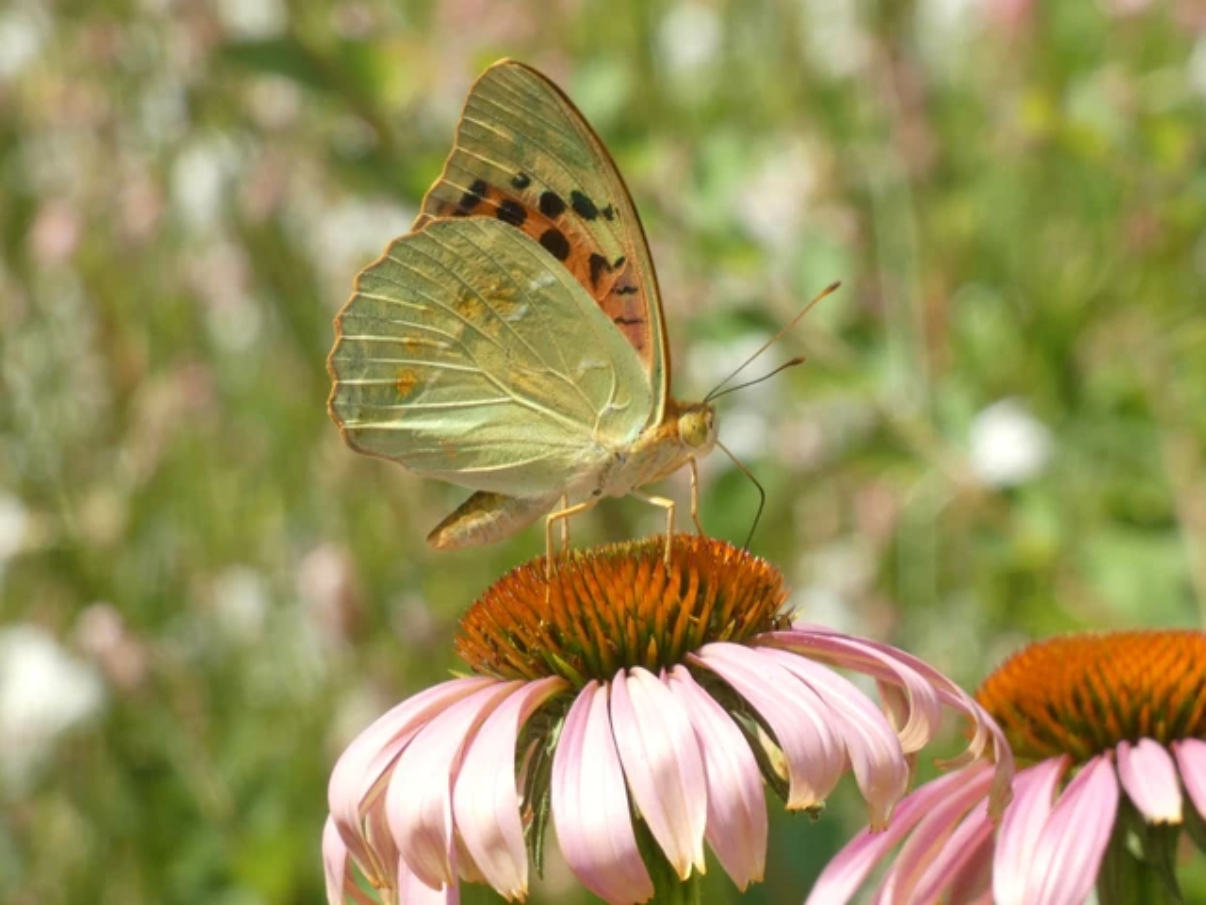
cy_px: 452
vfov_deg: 5.1
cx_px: 603
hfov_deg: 6.8
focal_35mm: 291
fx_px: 10138
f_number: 7.1
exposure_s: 1/80
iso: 80
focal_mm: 52.2
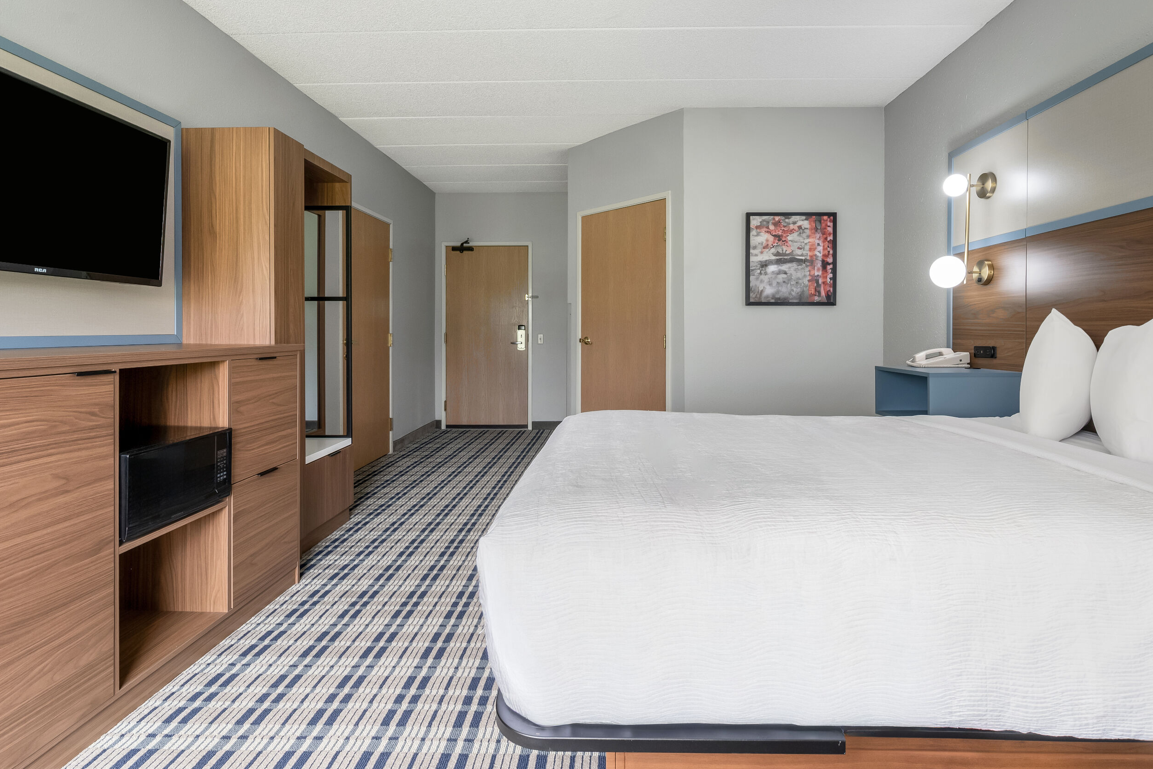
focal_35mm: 18
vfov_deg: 67.1
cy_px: 330
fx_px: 577
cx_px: 599
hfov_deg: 90.0
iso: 400
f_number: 8
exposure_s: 1/3
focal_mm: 15
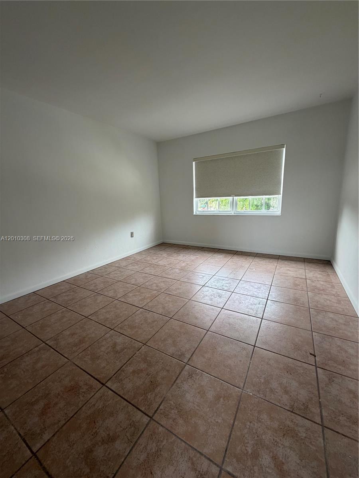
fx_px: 194
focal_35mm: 14
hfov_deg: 85.7
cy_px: 239
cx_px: 180
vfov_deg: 102.1
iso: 160
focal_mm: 2.22
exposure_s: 1/121
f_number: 2.2
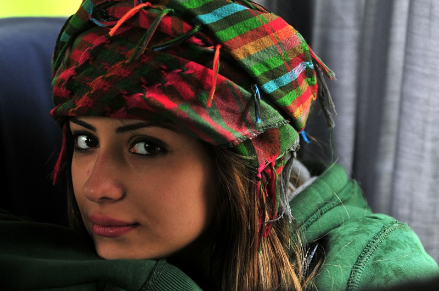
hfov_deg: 14.4
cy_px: 146
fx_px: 1735
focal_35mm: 142
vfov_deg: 9.6
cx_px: 220
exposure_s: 1/30
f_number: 3.5
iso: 450
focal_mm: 95
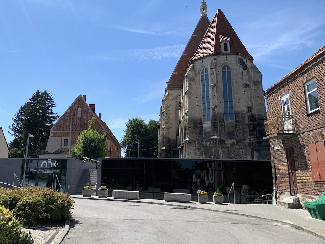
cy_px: 100
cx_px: 132
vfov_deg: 42.8
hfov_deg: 55.0
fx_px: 310
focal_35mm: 33
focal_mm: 4.25
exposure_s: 1/2681
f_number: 1.8
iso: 25
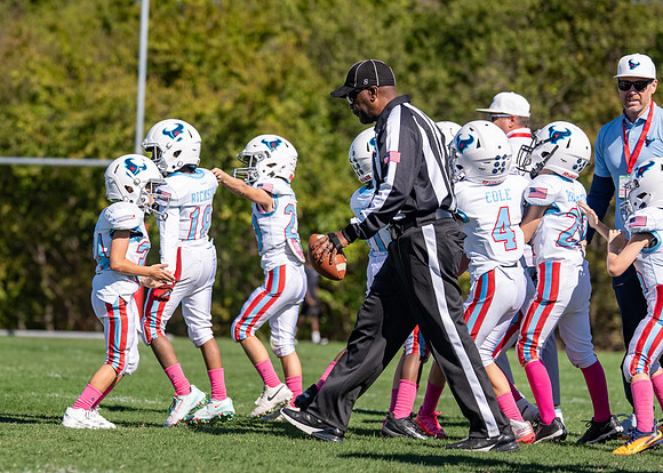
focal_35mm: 181
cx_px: 150
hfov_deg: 11.1
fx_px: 3408
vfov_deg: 7.9
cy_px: 228
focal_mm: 113
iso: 100
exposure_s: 1/2500
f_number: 2.8
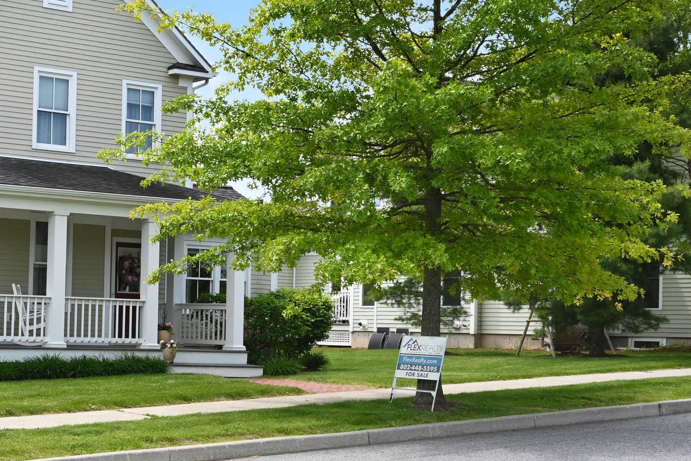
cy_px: 83
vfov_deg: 21.3
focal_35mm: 63
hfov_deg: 29.9
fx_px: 1209
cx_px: 10
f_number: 14
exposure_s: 1/160
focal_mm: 30
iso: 400
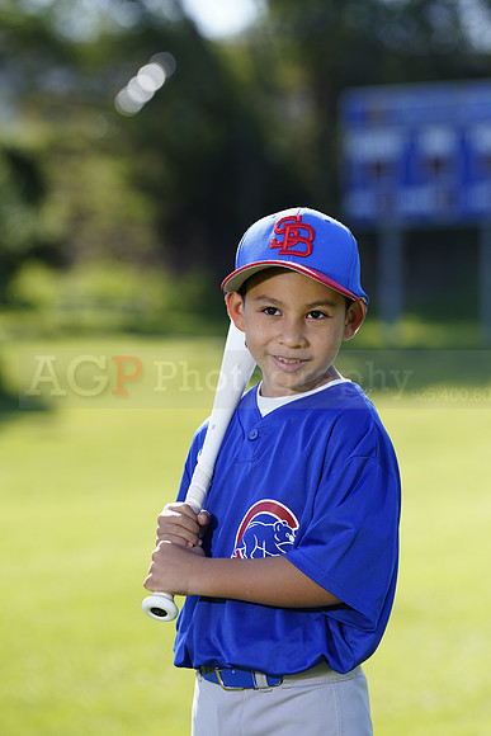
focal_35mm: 200
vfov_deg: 10.3
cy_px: 368
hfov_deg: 6.9
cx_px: 246
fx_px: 4089
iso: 100
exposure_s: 1/250
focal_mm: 200
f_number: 5
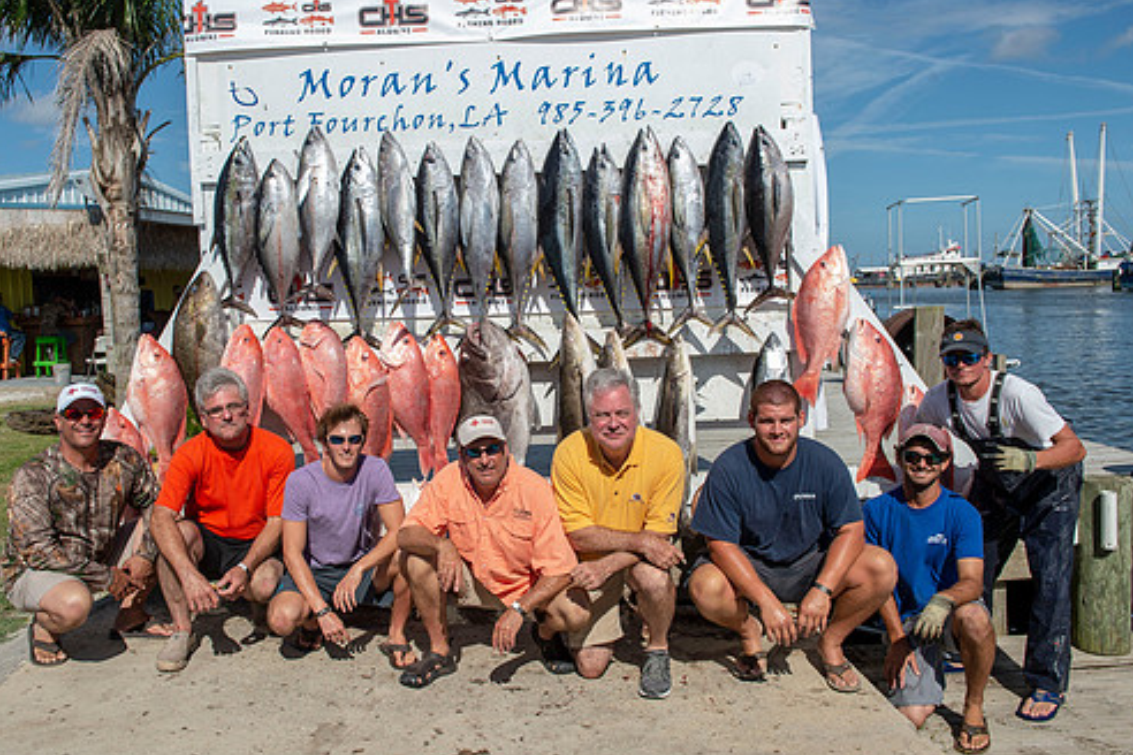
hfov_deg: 57.2
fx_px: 1039
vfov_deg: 40.0
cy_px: 364
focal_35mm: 33
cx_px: 527
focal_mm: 28
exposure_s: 1/200
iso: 50
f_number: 9
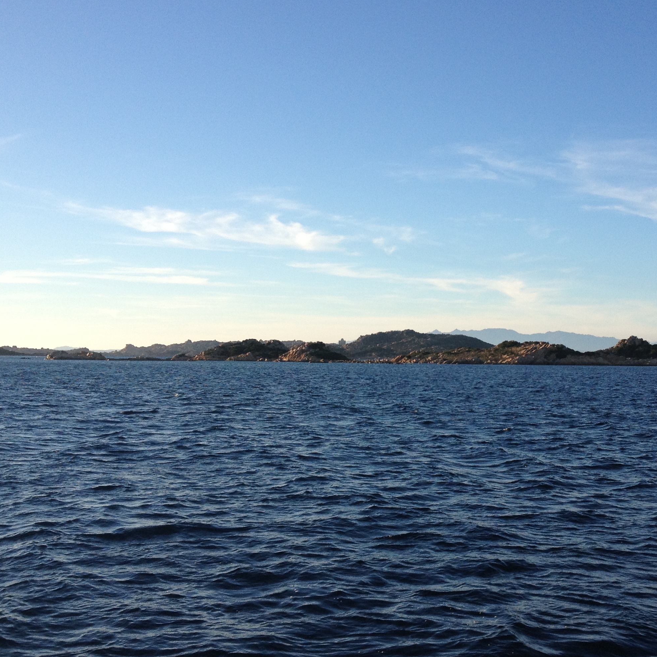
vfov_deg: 33.4
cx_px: 455
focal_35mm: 51
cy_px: 316
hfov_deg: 33.0
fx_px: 1095
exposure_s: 1/1126
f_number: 2.4
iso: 64
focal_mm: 4.28
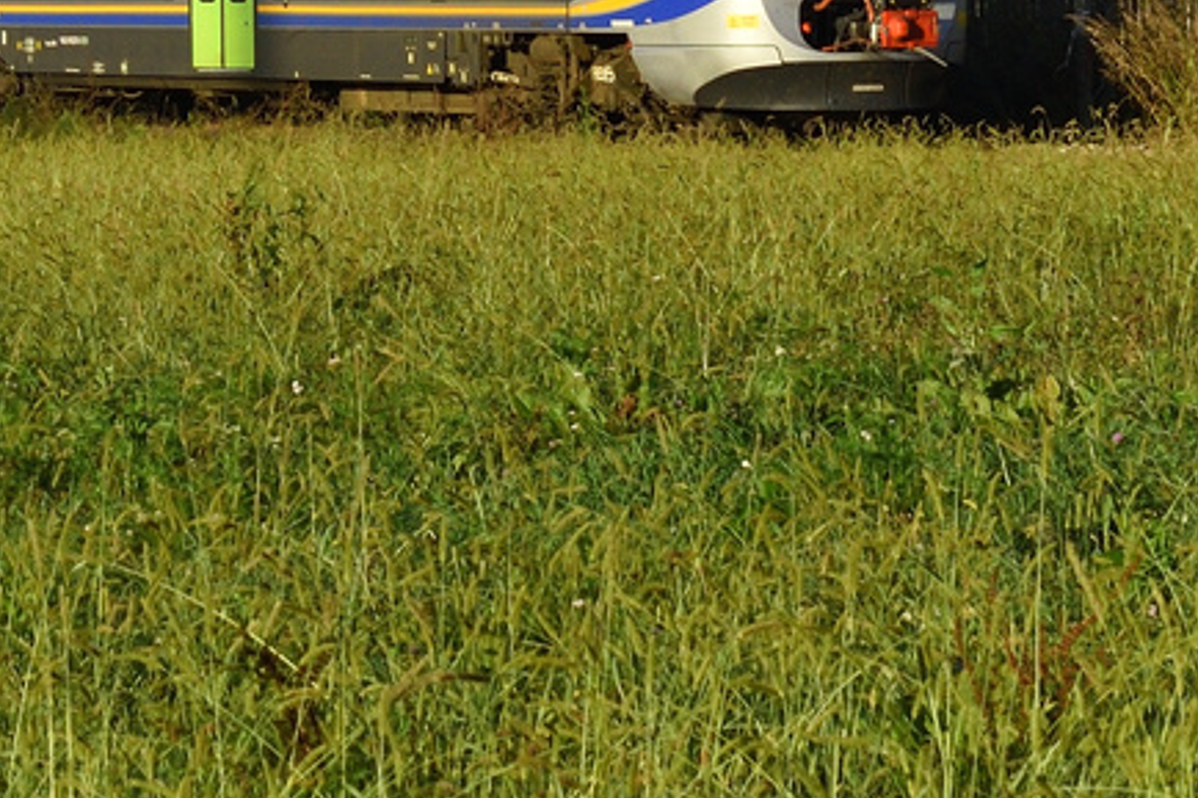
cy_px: -580
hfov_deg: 8.7
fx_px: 7724
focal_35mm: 232
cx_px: -345
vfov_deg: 5.8
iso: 200
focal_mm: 35
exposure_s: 1/500
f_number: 7.1
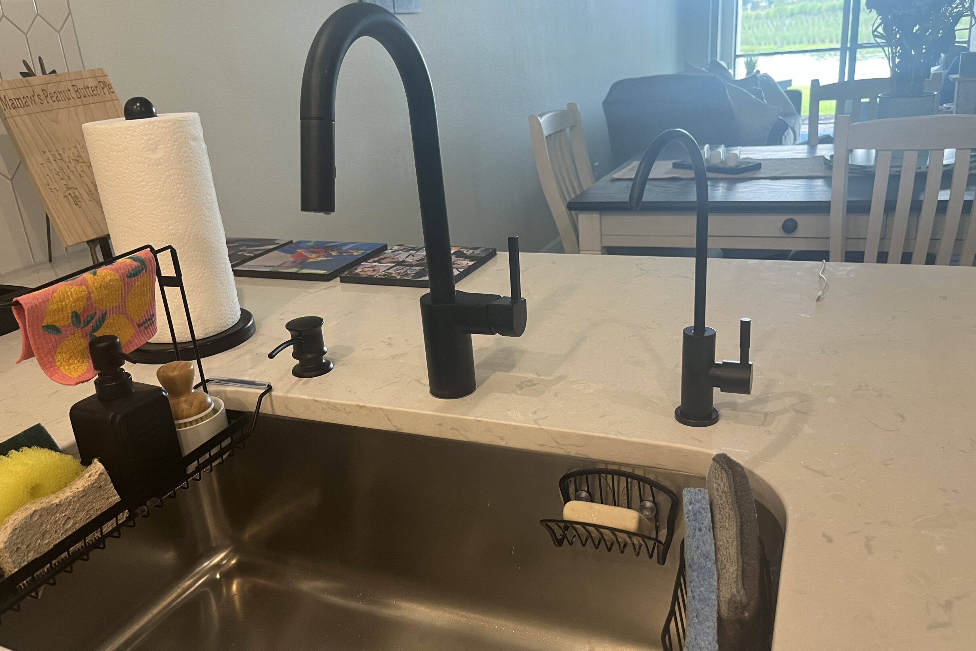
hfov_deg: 65.5
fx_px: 759
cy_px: 334
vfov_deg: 46.4
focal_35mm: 28
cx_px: 475
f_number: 1.6
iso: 125
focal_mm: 5.1
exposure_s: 1/60
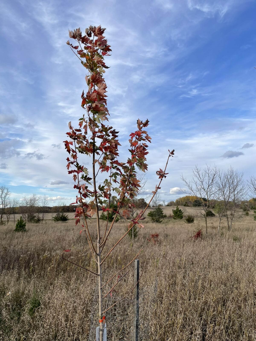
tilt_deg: +7.3
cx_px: 128
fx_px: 256
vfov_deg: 67.3
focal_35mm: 26
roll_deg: -0.7
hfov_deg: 53.1
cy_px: 170
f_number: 1.6
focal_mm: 4.2
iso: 32
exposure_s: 1/1984
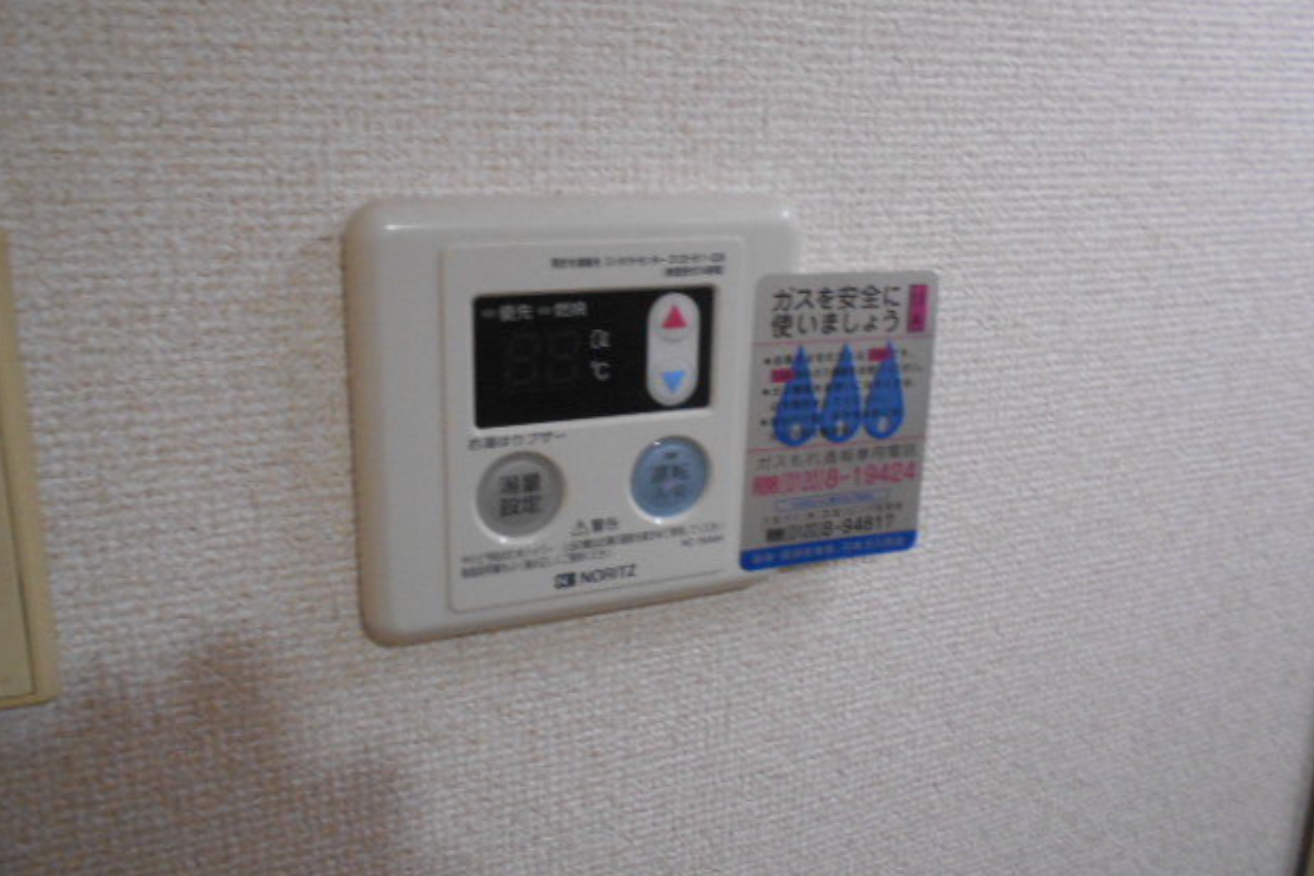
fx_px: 1022
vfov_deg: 46.2
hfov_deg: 65.5
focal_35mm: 28
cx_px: 670
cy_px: 370
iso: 400
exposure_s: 1/30
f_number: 3.2
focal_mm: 4.6
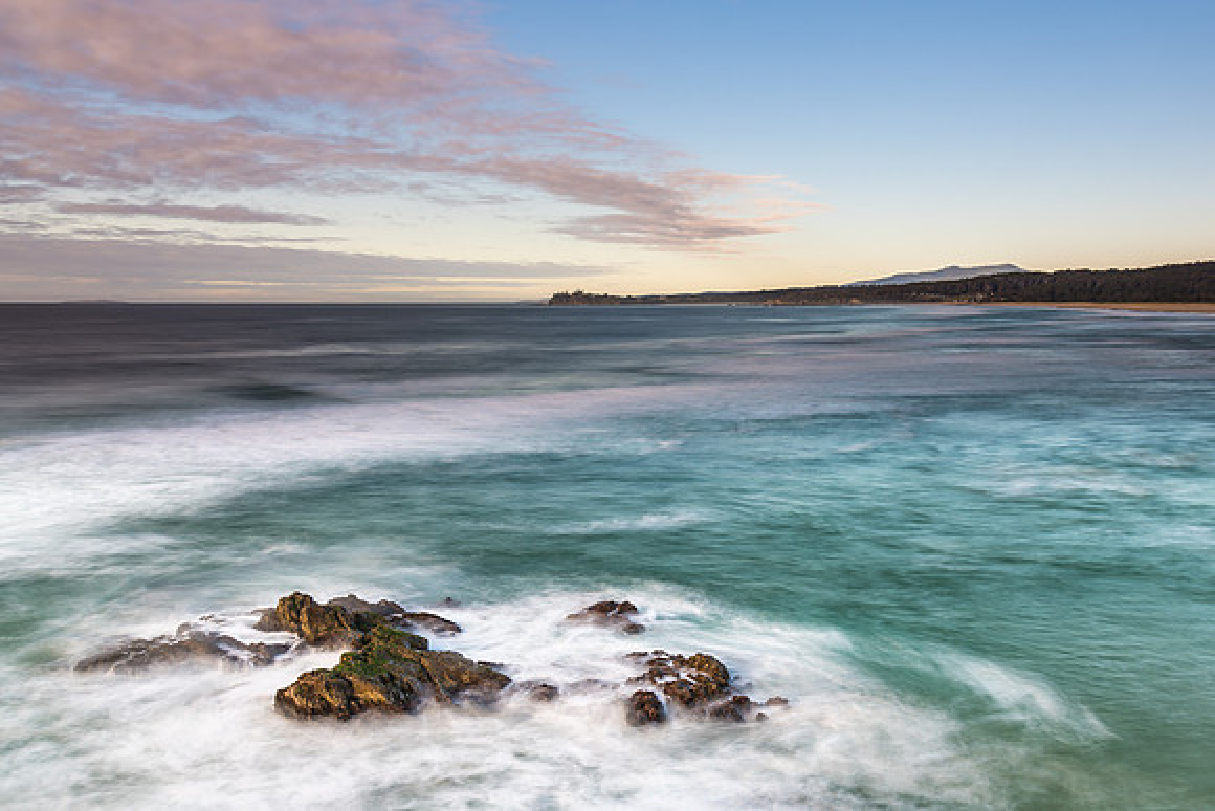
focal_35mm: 32
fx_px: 1068
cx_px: 728
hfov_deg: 58.8
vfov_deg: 41.3
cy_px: 496
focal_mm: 24
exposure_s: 6
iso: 40
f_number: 8
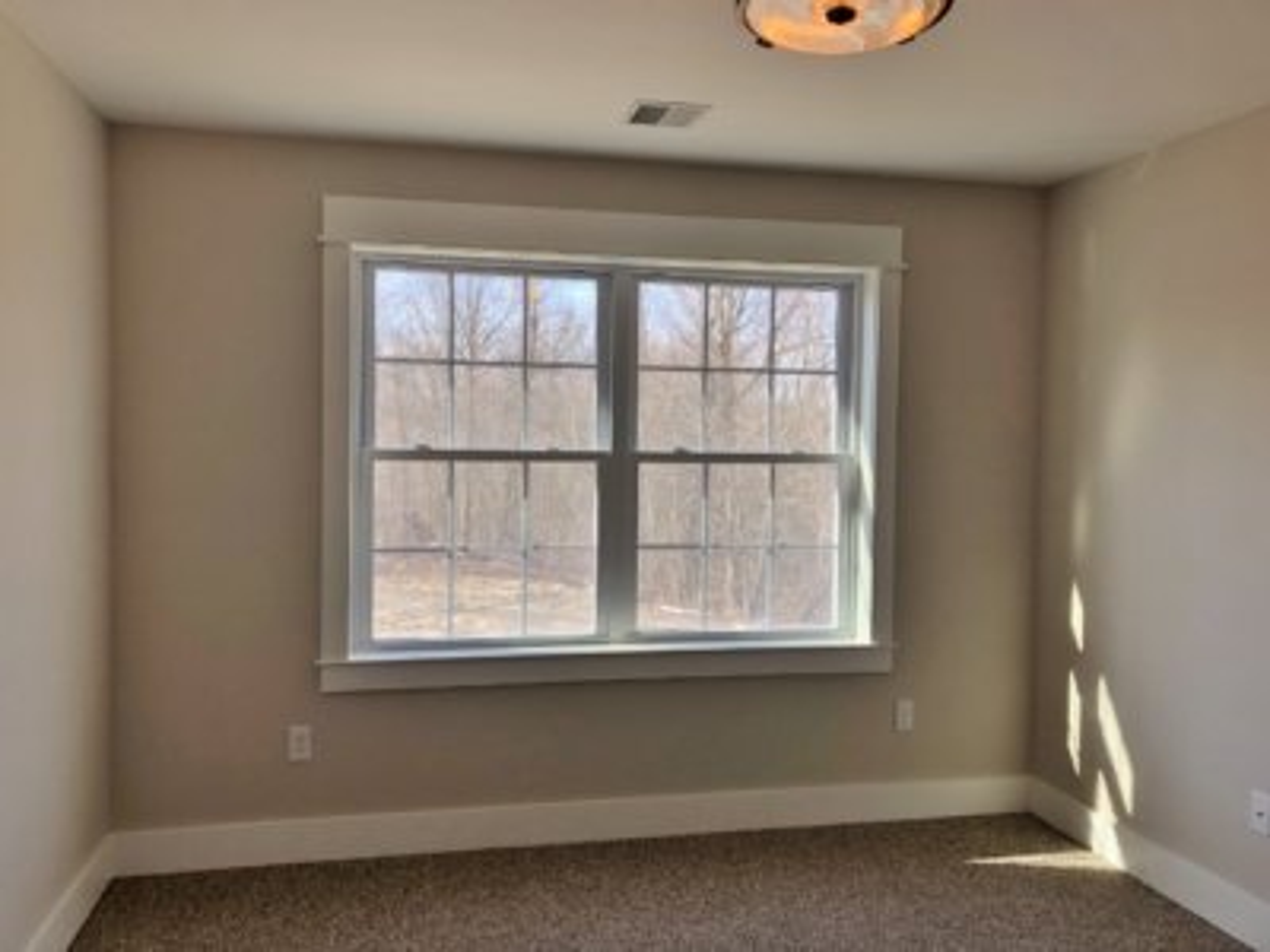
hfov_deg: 63.4
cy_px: 476
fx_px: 1027
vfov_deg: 49.7
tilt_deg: -0.6
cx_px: 635
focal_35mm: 28
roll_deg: -0.7
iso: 25
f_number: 1.8
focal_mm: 3.99
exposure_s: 1/120
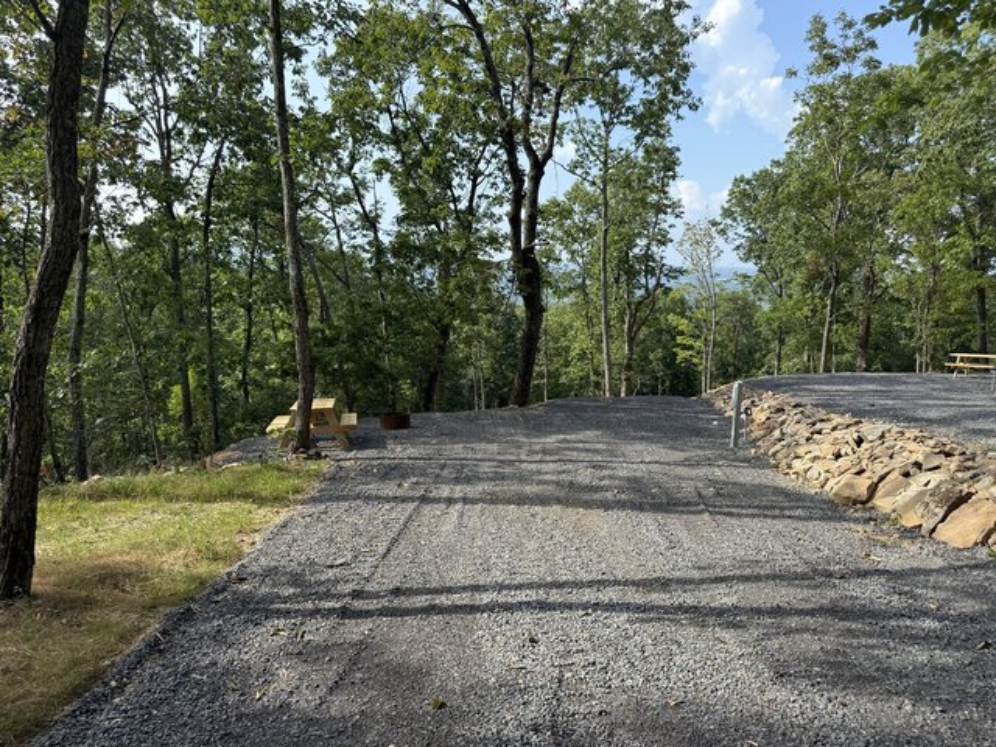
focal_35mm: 24
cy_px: 374
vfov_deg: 56.8
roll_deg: -2.0
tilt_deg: -9.0
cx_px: 498
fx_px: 691
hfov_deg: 71.6
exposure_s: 1/1653
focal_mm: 6.76
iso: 100
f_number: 1.78
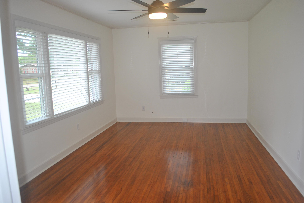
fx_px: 228
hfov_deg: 67.3
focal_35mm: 27
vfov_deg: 48.0
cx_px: 152
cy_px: 102
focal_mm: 18
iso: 200
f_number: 3.5
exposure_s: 1/60
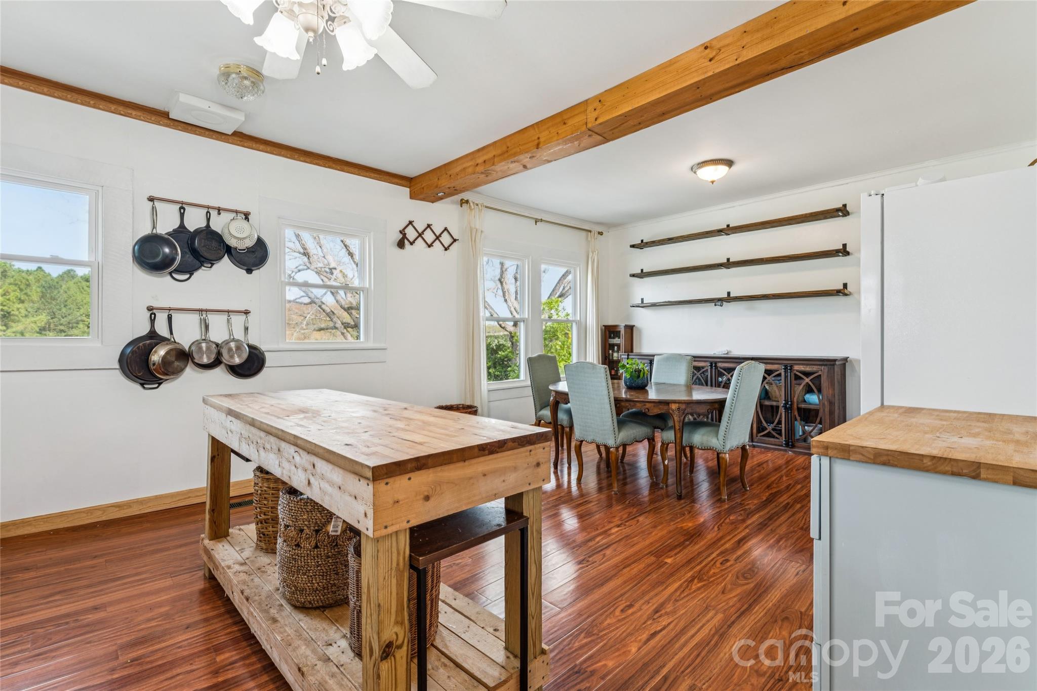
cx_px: 518
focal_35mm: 16
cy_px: 346
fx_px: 467
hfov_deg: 96.0
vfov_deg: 73.1
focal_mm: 16.2
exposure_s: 1/2.5
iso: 100
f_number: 10
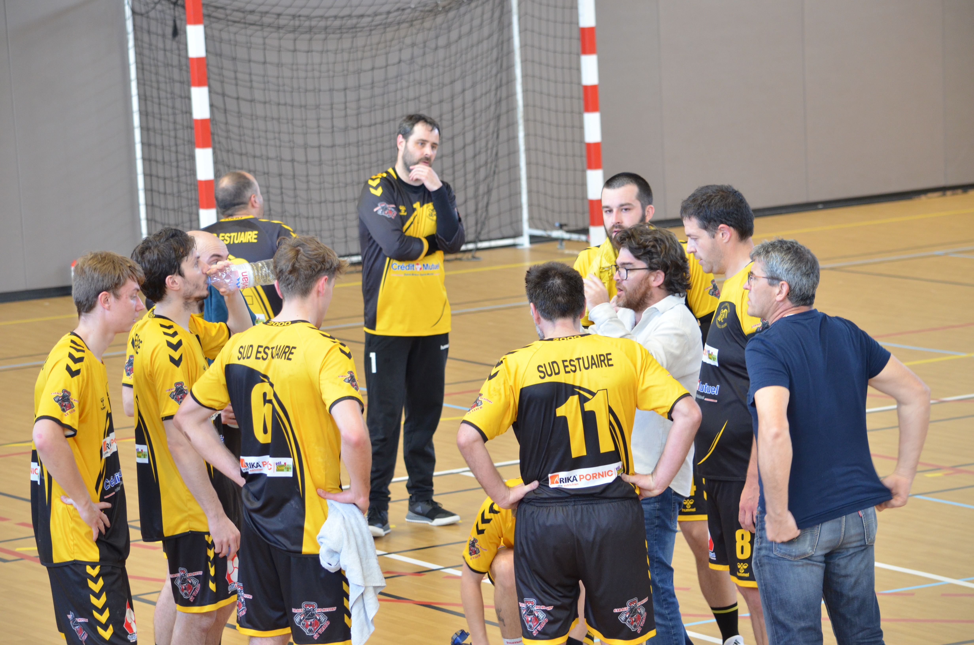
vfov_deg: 9.3
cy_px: 322
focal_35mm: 147
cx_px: 487
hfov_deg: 14.0
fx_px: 3969
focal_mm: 98
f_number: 4.5
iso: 800
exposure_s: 1/80
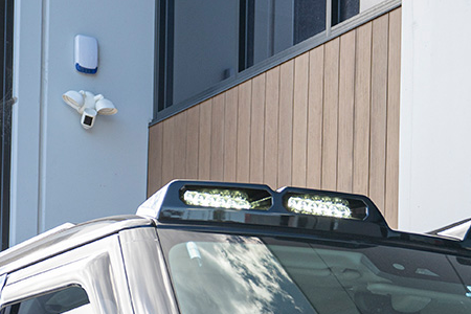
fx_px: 1675
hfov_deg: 15.7
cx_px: 485
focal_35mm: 128
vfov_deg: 10.0
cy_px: 619
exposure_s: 1/60
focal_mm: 32
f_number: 4
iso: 100
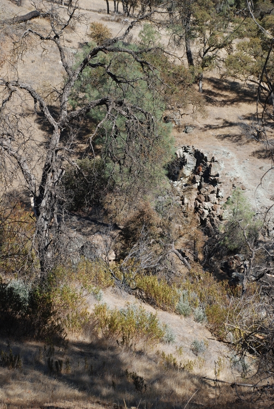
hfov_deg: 14.7
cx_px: 137
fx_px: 1059
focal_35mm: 93
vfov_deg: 21.9
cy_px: 204
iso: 200
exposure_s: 1/500
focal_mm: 62
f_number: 5.3
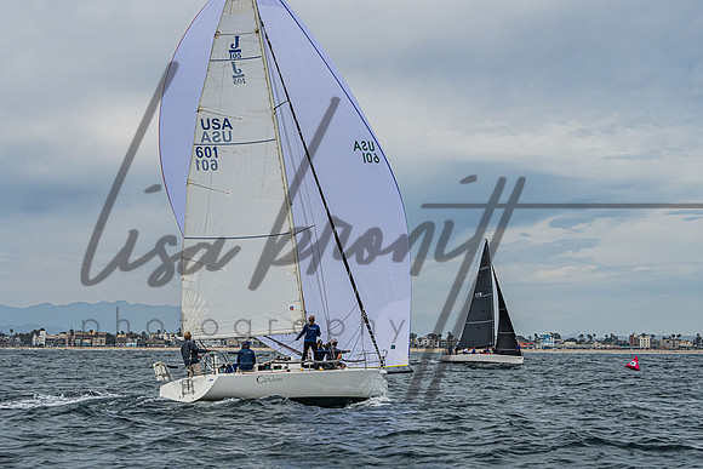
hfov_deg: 33.1
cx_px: 283
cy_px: 210
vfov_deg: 22.5
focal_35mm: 60
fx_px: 1179
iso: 400
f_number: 8
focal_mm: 44
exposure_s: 1/2500
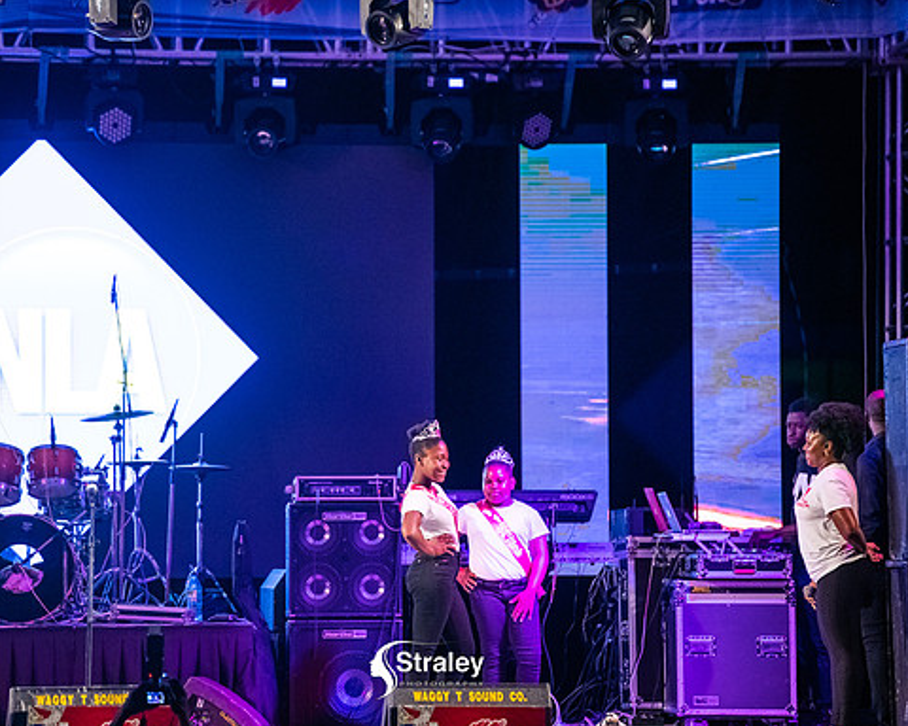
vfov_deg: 6.8
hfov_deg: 8.5
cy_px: 364
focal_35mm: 227
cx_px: 426
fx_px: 6100
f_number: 3.5
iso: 1600
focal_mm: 200
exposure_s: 1/200
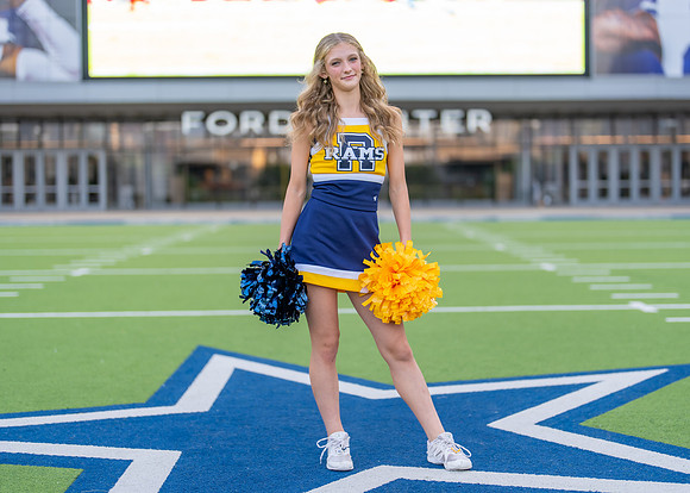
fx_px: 1150
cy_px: 231
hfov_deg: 33.4
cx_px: 378
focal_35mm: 59
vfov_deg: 24.2
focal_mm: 50
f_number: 1.2
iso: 100
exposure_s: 1/500
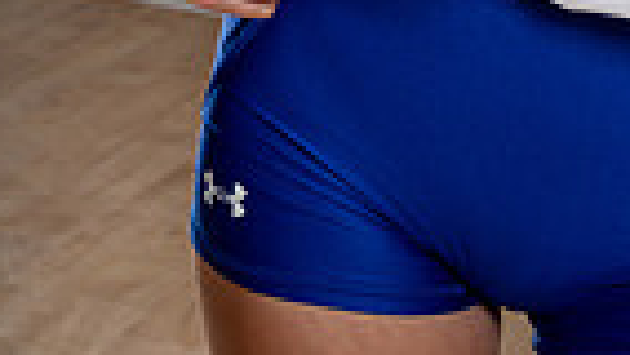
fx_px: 3108
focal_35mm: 186
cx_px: 639
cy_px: -510
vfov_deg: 6.2
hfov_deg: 11.5
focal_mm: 56
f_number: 8
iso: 100
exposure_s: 1/250
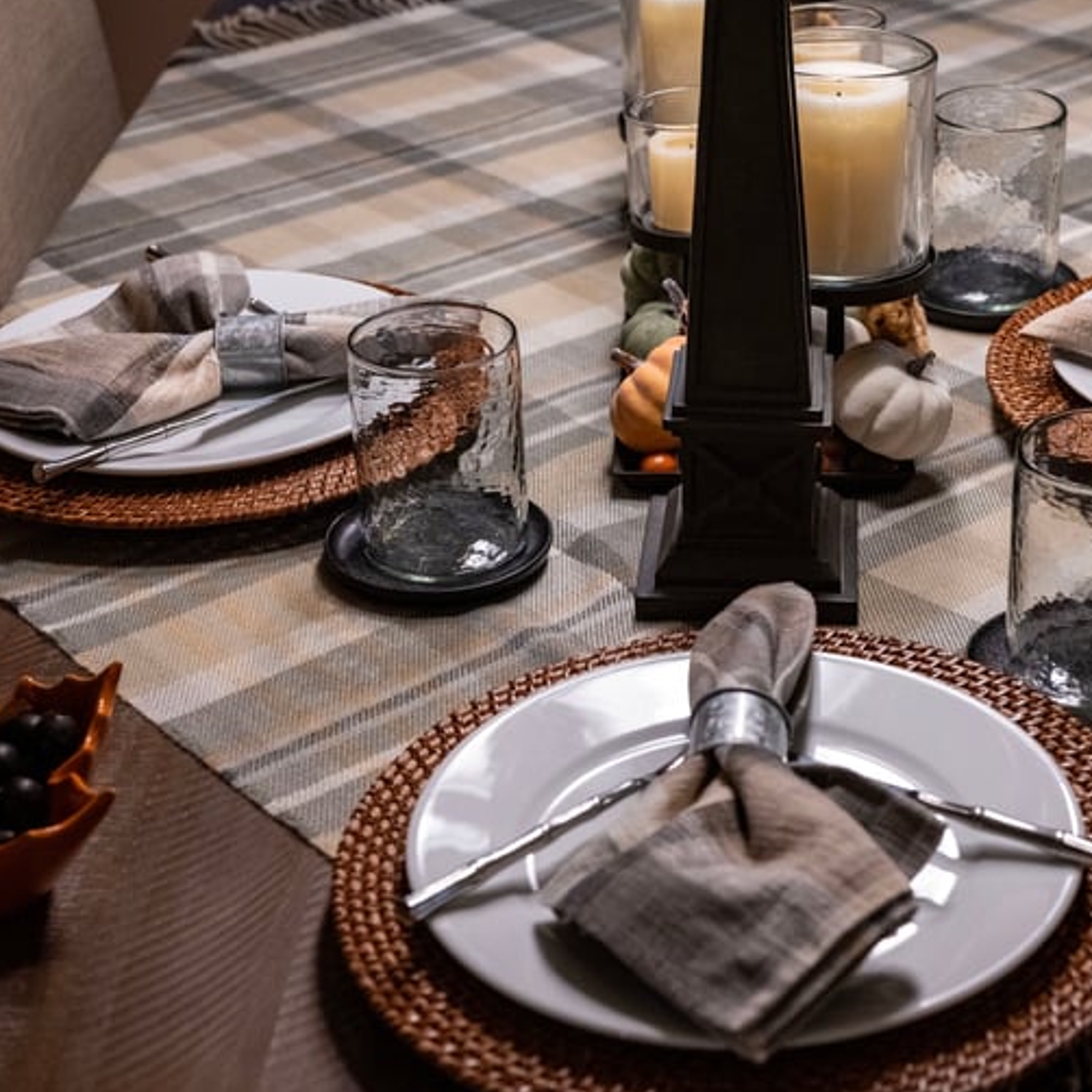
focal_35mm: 65
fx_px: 2320
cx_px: 690
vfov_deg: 26.5
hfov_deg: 26.4
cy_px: 541
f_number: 5
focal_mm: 50
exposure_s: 1/60
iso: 4000
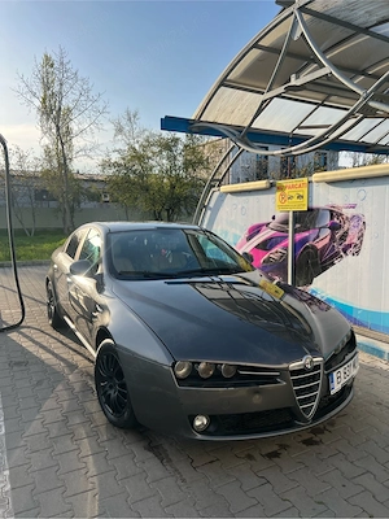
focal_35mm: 26
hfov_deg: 53.1
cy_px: 260
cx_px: 194
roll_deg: -0.6
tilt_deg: -7.0
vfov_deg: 67.3
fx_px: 390
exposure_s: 1/2762
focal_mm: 5.7
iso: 50
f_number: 1.5
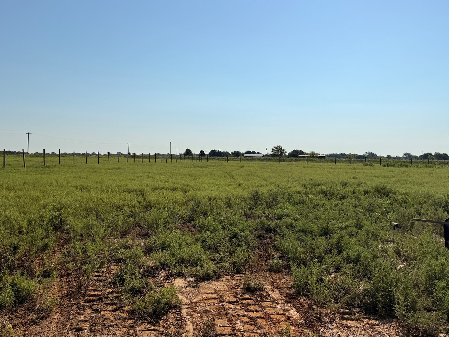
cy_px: 151
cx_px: 172
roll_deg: -0.6
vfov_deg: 41.7
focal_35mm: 34
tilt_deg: +0.9
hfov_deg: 53.4
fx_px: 441
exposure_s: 1/14286
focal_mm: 6.76
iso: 64
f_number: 1.78
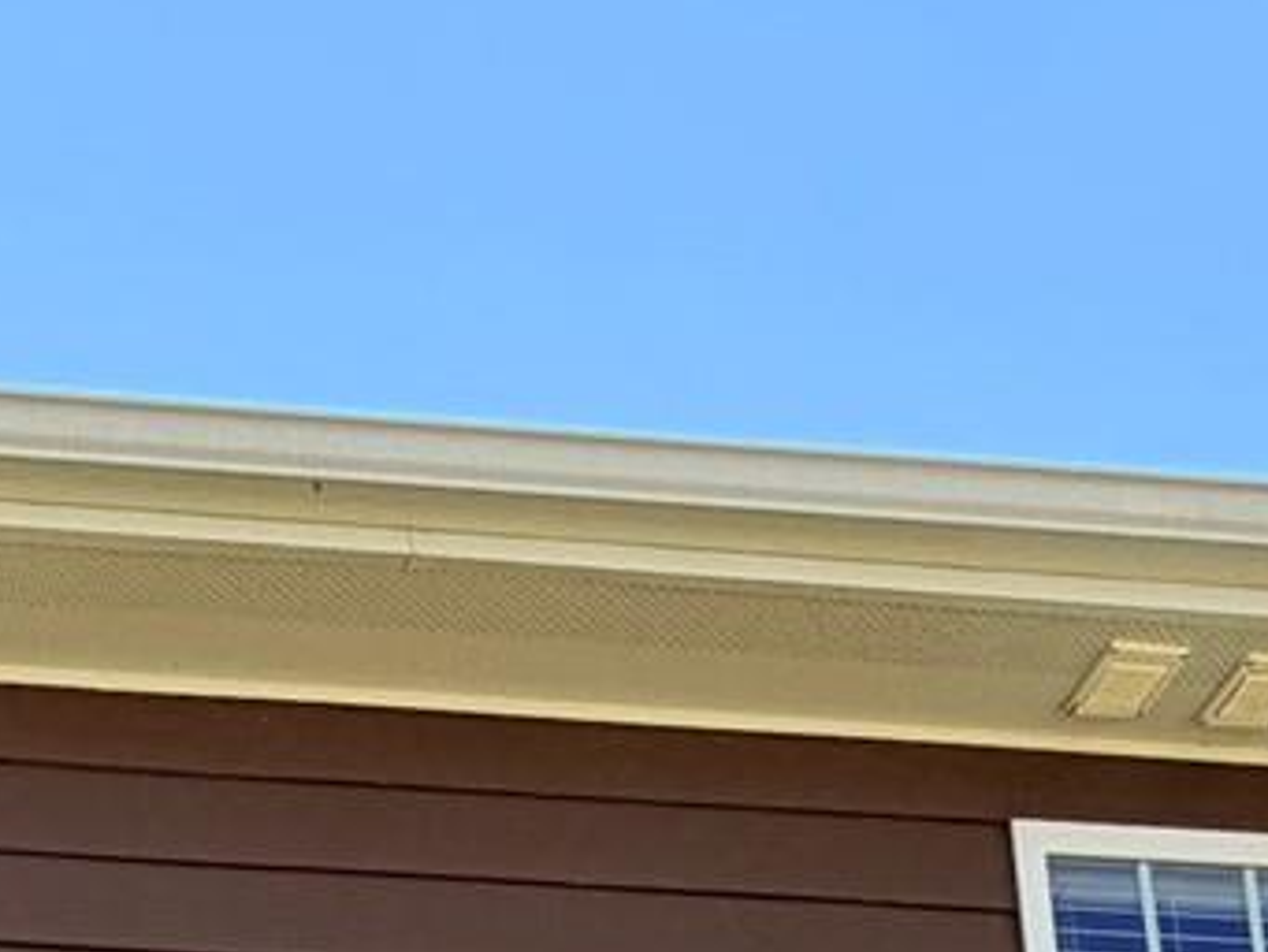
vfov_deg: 12.5
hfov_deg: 20.9
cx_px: -446
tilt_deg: +10.0
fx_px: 3078
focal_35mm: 84
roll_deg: +1.1
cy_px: 2477
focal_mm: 2.22
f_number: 2.2
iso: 40
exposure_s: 1/564
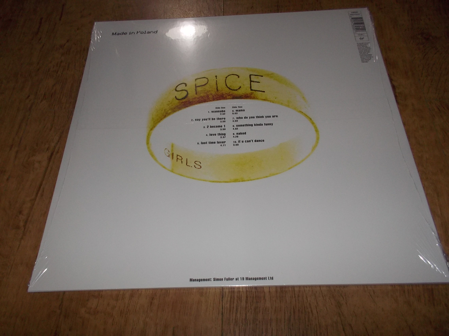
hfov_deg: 61.7
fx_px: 376
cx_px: 224
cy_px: 168
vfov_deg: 48.2
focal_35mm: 29
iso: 200
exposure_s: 1/30
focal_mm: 4.1
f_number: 3.3
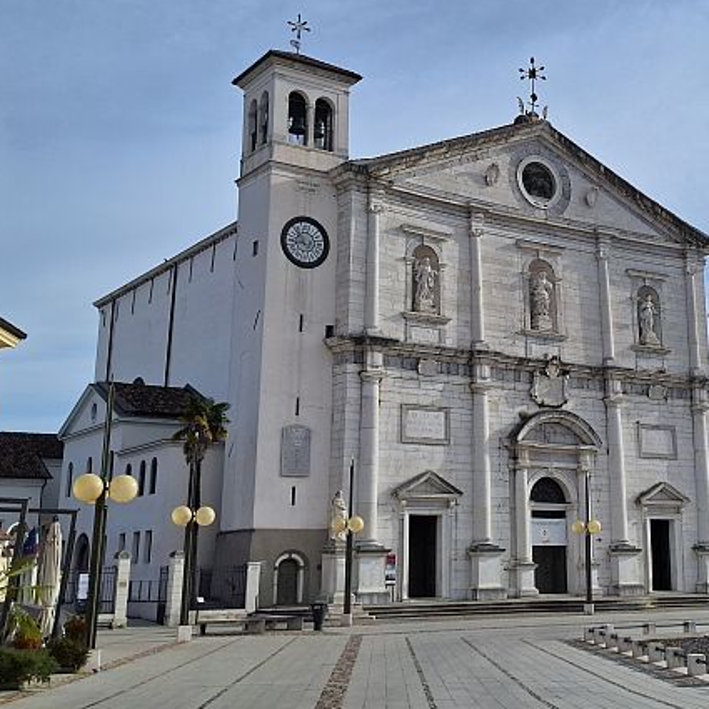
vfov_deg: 34.5
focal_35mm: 49
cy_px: 257
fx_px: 1135
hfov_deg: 33.8
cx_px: 549
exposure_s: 1/3436
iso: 40
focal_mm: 5.54
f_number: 1.8
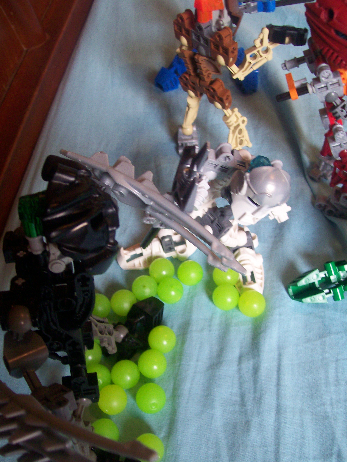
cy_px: 231
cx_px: 174
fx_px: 481
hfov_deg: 39.7
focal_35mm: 36
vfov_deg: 51.4
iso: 149
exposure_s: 1/32
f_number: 2.7
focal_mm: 6
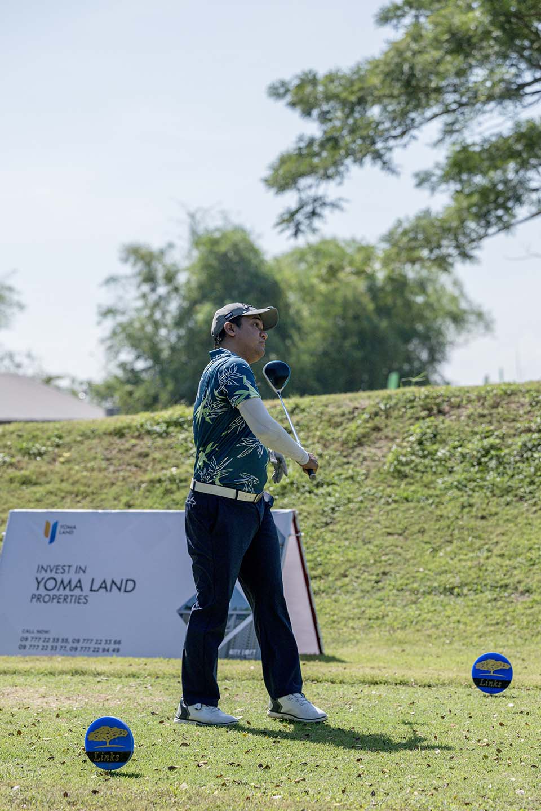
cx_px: 270
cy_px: 406
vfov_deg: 19.5
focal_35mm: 105
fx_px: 2367
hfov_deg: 13.0
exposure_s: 1/4000
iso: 500
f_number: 4
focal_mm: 105
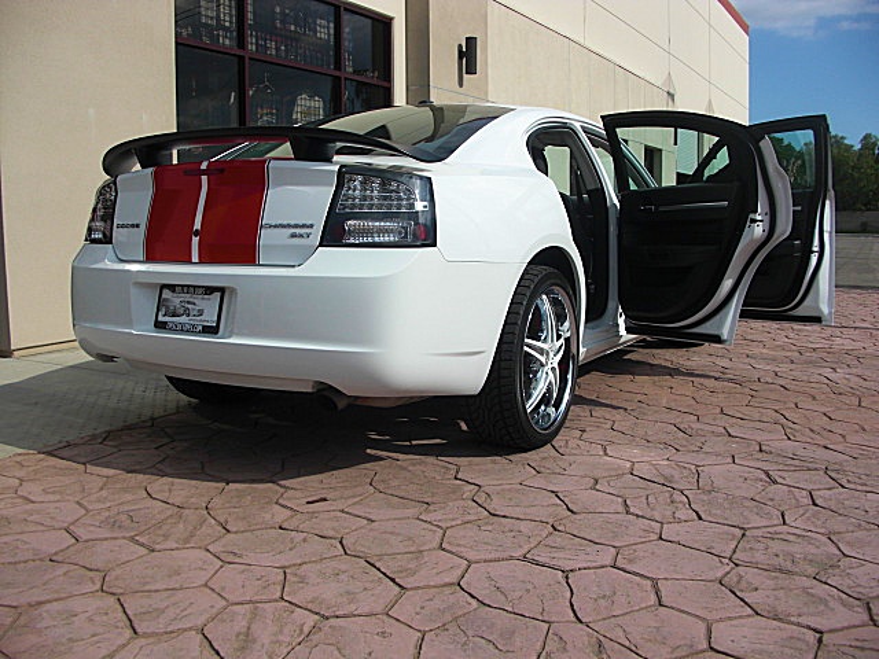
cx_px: 440
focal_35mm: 36
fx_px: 914
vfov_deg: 39.7
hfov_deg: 51.4
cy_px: 330
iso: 50
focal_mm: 6.3
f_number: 7.9
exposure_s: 1/250
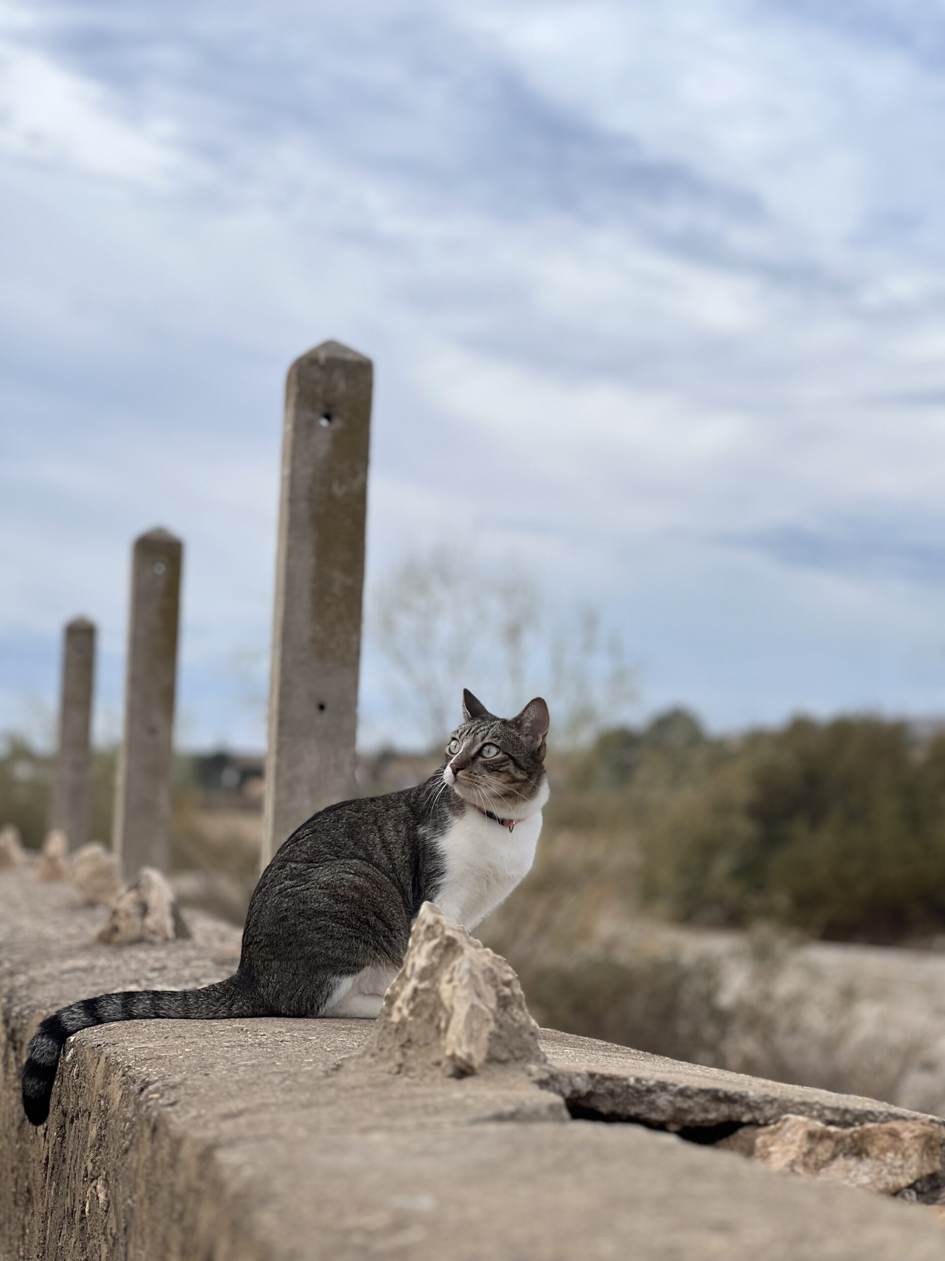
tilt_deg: +4.2
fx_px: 2803
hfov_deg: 19.1
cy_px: 630
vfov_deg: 25.3
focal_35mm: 77
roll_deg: -3.1
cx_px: 472
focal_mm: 9
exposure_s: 1/392
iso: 32
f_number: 2.8
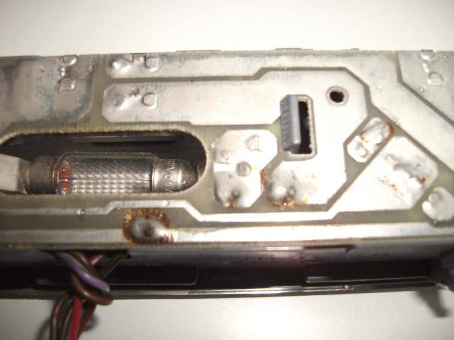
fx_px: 1377
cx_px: 227
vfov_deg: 14.1
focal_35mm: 105
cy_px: 170
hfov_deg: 18.7
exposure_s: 1/640
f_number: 4.8
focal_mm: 17.4
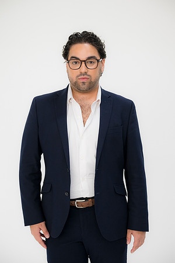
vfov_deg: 27.0
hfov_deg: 18.2
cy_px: 132
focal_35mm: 75
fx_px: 547
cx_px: 88
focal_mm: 75
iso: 800
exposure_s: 1/125
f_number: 3.2
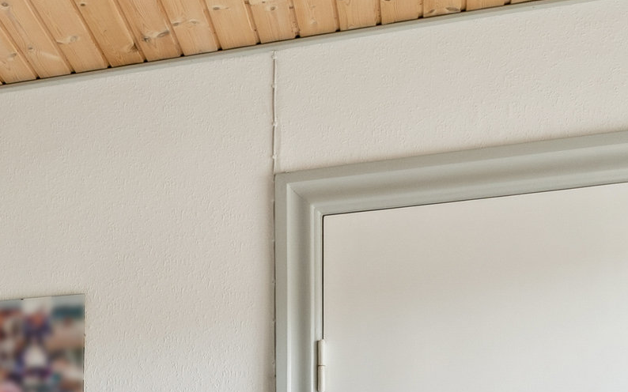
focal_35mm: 77
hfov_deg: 24.3
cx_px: -123
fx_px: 1318
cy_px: 662
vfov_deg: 15.1
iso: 400
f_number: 7.1
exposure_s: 1/8
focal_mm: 20
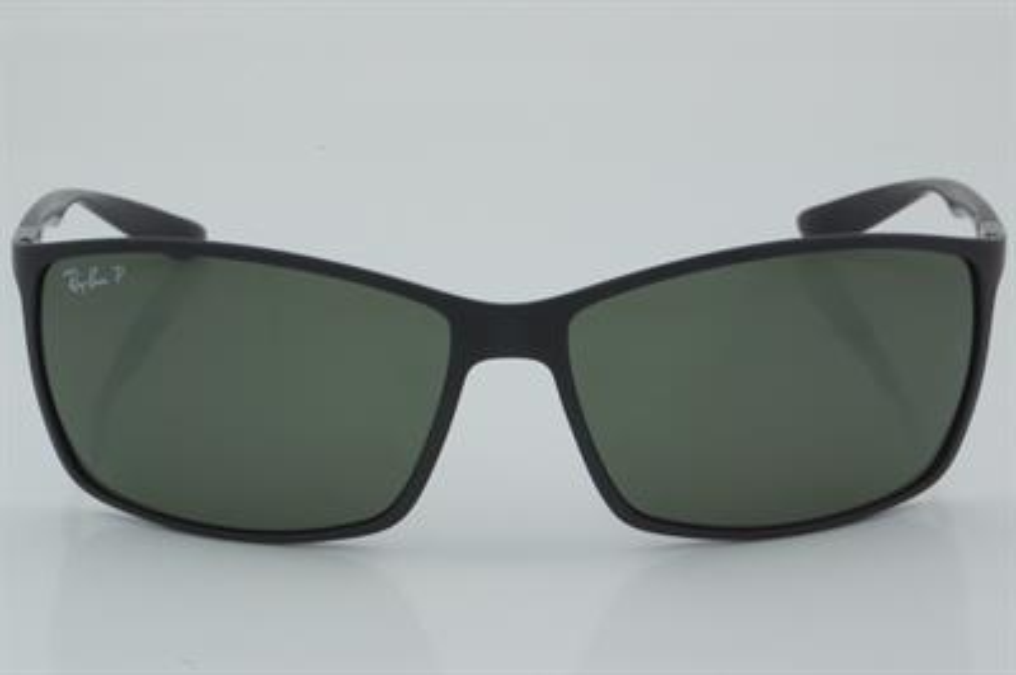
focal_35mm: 82
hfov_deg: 24.6
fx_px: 2326
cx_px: 508
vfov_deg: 16.5
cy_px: 338
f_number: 32
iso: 100
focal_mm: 55
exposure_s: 1/4
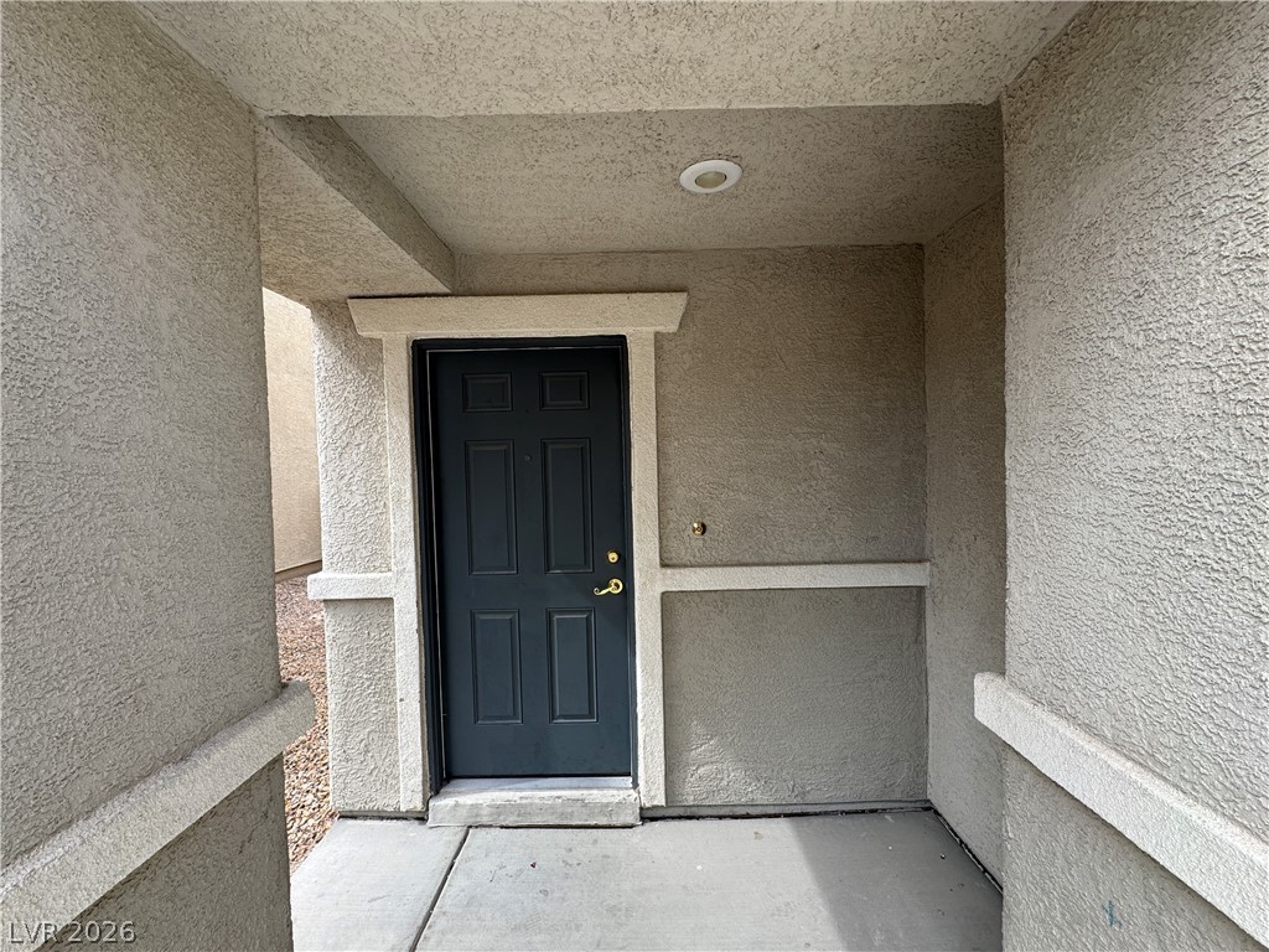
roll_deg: +1.9
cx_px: 634
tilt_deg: -2.4
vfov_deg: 85.7
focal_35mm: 14
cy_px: 476
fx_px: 513
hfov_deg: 102.1
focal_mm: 2.22
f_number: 2.2
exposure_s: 1/236
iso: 40
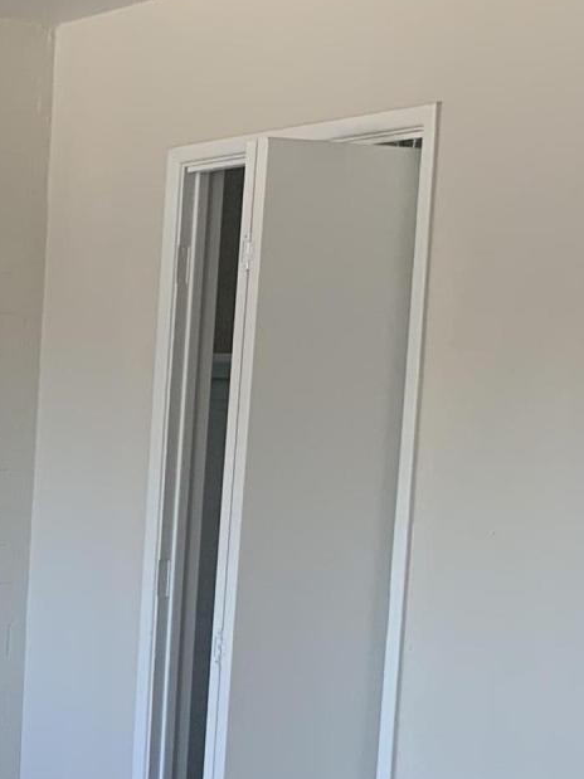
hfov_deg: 16.0
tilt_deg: -8.2
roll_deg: -1.8
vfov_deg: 23.0
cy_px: 620
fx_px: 1890
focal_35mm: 84
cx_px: -313
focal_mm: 4.25
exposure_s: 1/60
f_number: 1.8
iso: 64
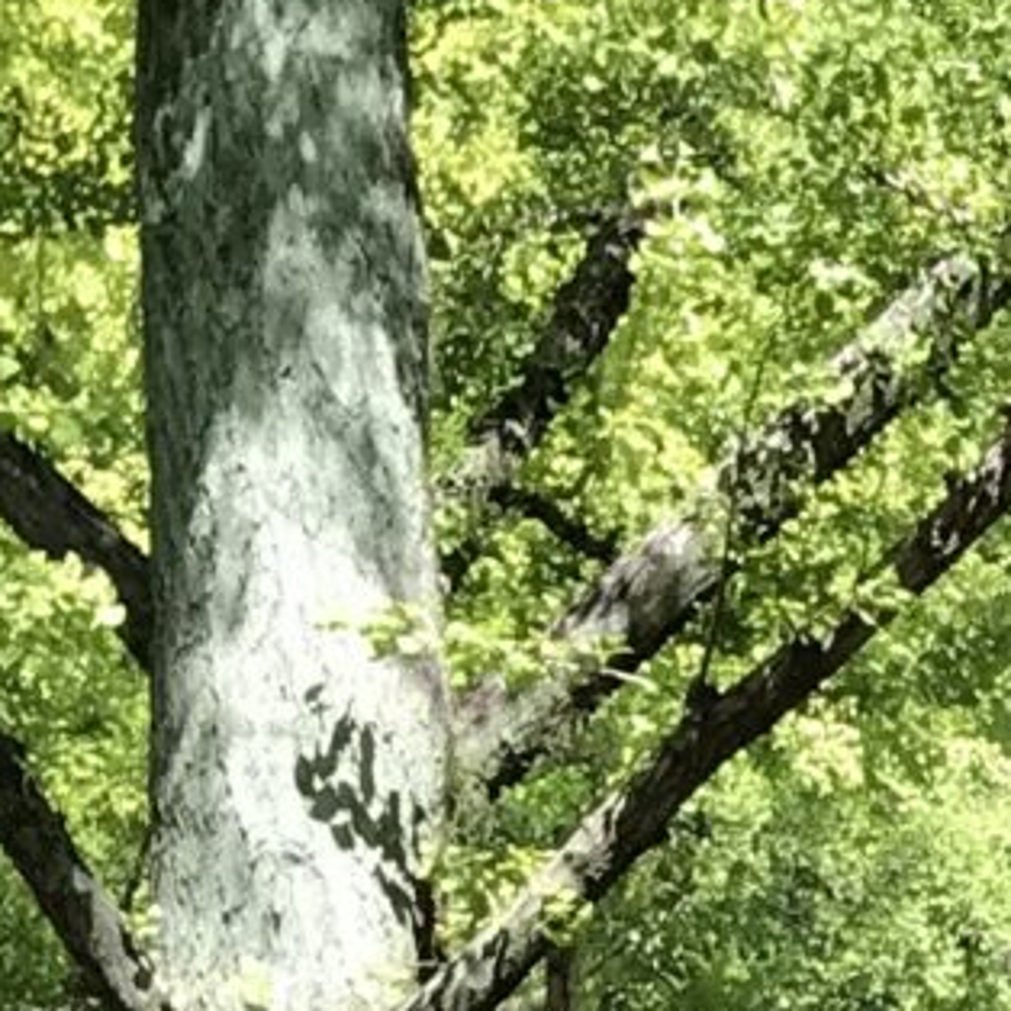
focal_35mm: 202
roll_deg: +1.0
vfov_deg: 8.1
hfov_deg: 8.1
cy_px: 2218
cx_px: 2206
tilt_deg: -1.9
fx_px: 6675
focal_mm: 3.99
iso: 20
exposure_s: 1/532
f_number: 1.8
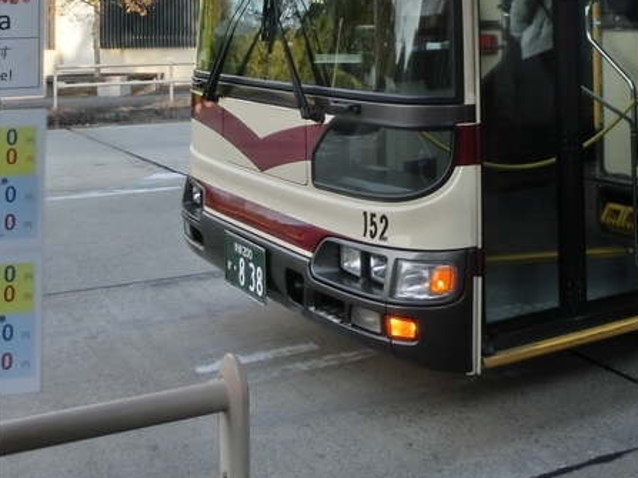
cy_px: -53
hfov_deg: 34.6
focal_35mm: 55
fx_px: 1013
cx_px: 430
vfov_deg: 24.7
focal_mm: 4.24
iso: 80
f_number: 3
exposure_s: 1/250
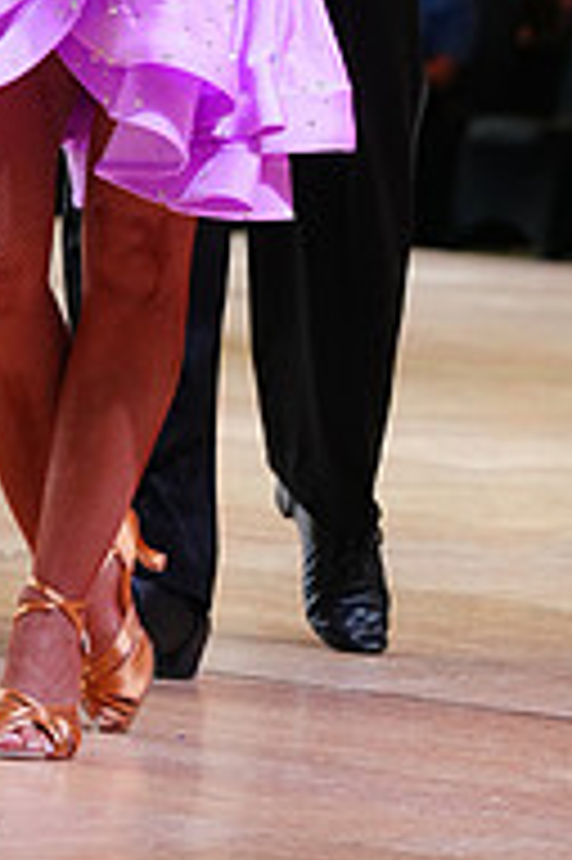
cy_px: -279
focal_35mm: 292
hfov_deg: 4.7
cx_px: 191
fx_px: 6971
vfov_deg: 7.0
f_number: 4
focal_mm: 96
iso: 2500
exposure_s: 1/250
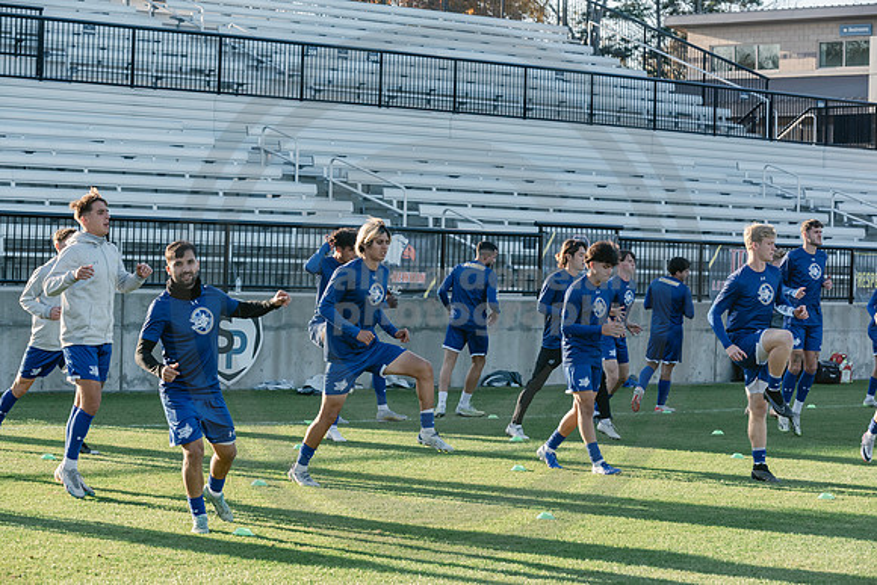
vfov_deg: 13.0
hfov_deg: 19.5
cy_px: 292
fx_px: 2558
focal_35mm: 105
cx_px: 438
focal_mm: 105
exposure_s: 1/1000
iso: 1250
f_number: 6.3
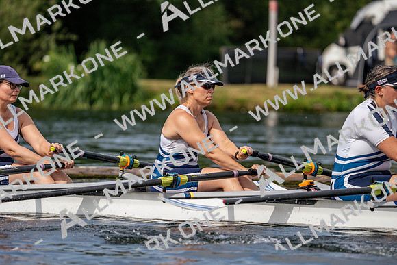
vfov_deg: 4.1
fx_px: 3662
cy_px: 132
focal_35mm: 332
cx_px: 198
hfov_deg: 6.2
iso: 250
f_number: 6.3
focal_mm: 332
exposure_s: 1/1600
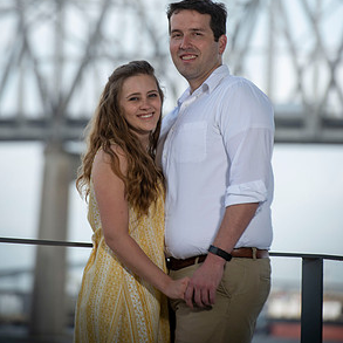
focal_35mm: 261
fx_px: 2926
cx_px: 172
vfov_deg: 6.7
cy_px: 98
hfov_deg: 6.7
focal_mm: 200
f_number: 5
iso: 50
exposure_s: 1/160
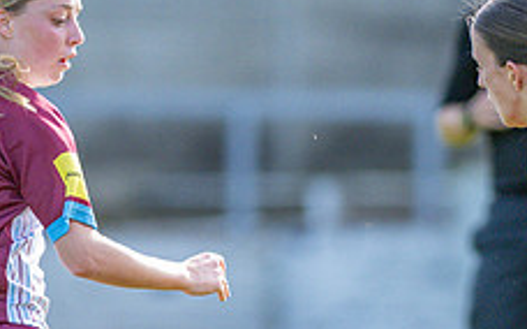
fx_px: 19514
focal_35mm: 1360
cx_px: 510
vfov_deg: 1.0
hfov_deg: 1.5
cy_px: 375
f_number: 2.8
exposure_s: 1/3200
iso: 560
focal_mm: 300
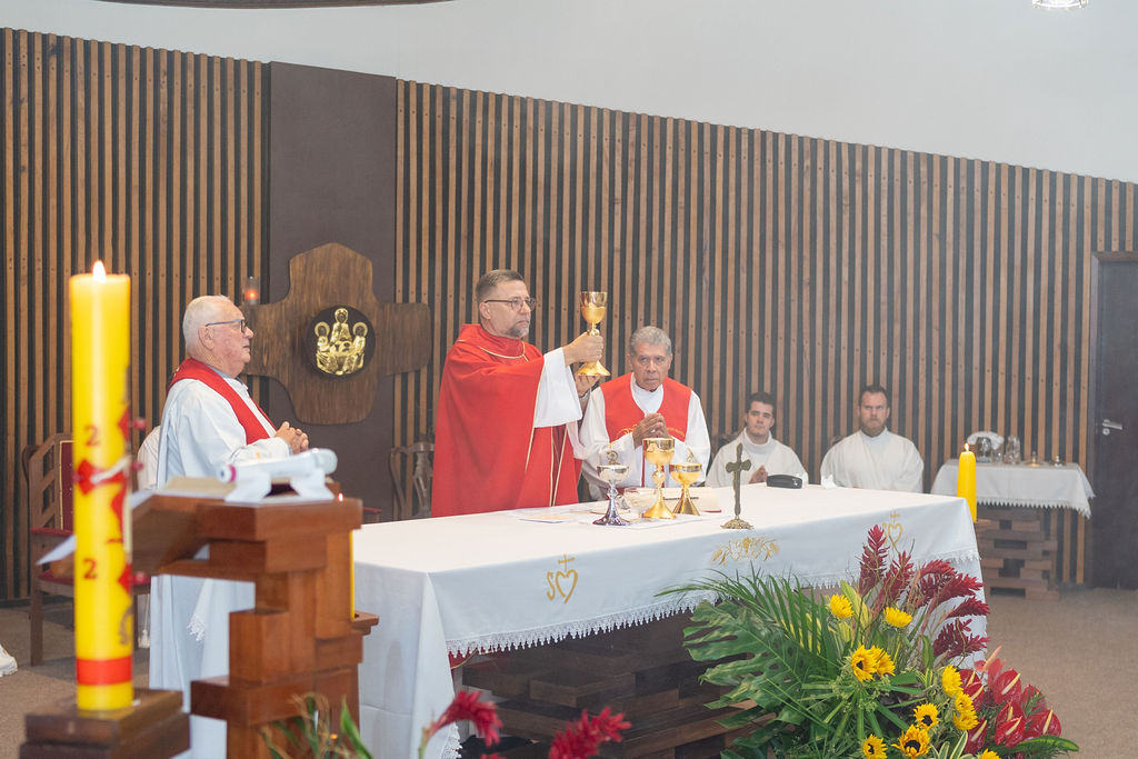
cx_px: 569
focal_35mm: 52
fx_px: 1644
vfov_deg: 26.0
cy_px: 380
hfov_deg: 38.2
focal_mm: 35
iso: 1000
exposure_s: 1/160
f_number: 2.2
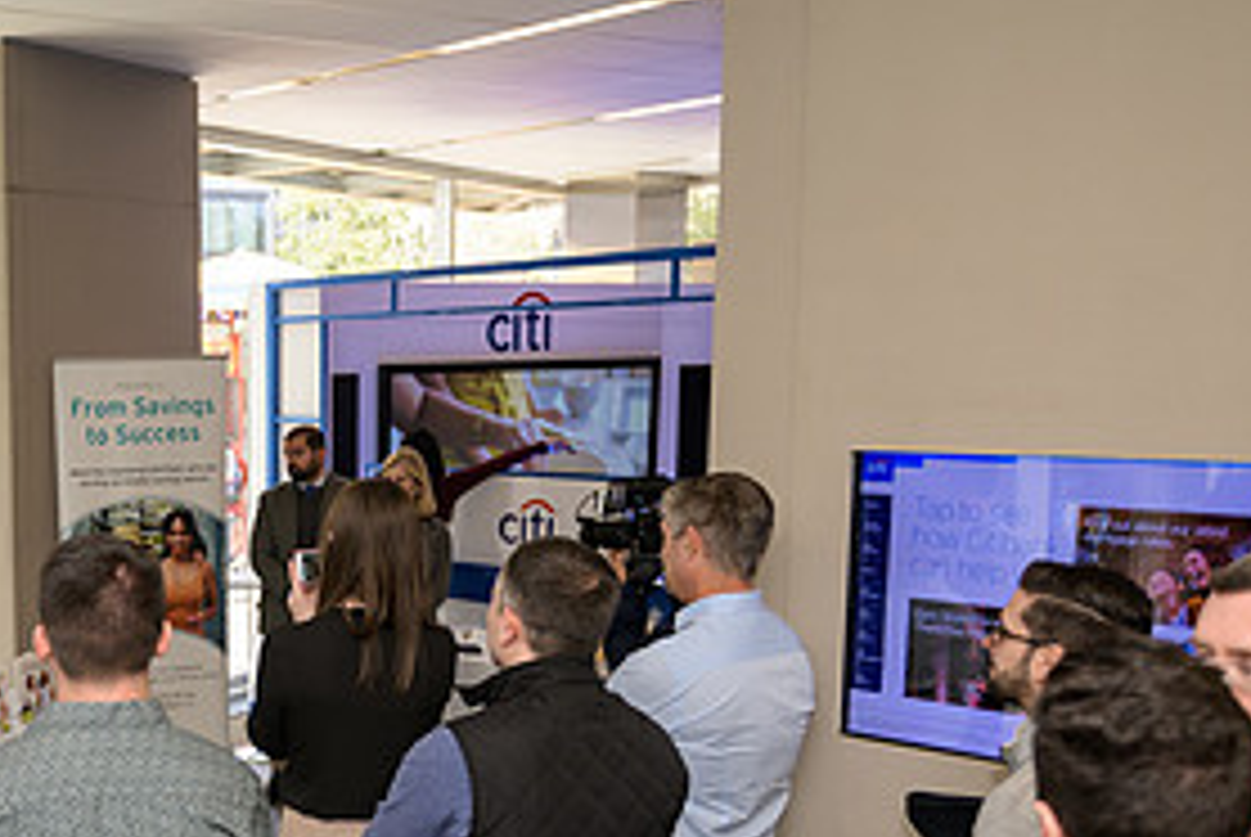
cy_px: 641
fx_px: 1739
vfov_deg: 26.7
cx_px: 27
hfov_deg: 36.0
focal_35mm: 50
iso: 200
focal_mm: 24
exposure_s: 1/125
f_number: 3.2
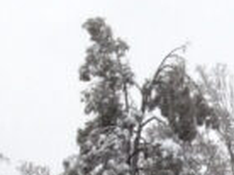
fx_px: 1653
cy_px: 634
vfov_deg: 5.5
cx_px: 582
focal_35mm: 245
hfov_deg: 7.5
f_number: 2.4
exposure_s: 1/219
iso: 50
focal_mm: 4.12
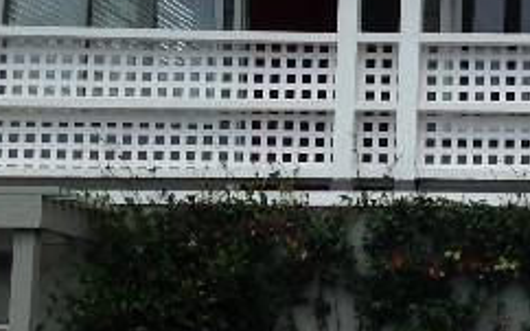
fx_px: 2137
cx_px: 742
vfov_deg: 8.8
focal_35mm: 148
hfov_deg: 13.5
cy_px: 175
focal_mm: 4.12
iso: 50
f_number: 2.4
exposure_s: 1/1642
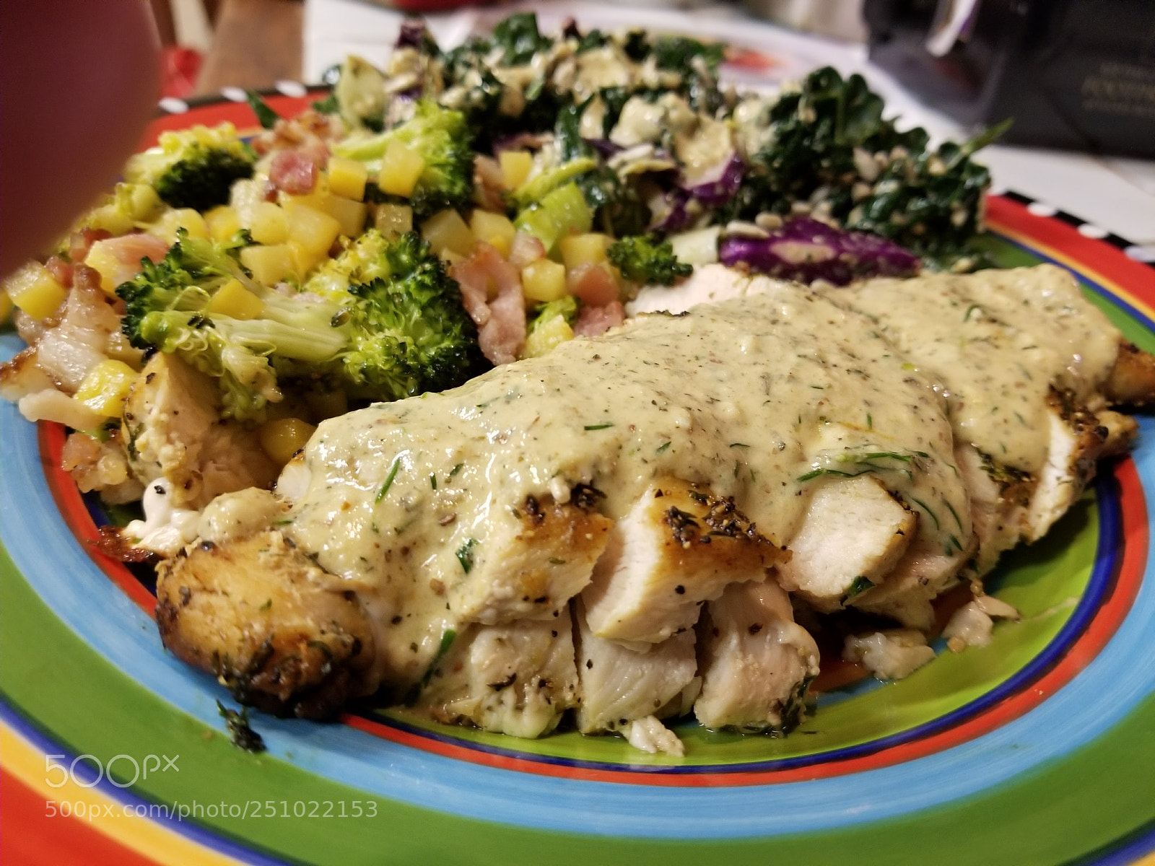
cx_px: 578
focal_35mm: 26
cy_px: 433
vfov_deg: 53.1
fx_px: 868
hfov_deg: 67.3
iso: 200
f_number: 1.7
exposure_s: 1/17
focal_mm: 4.25
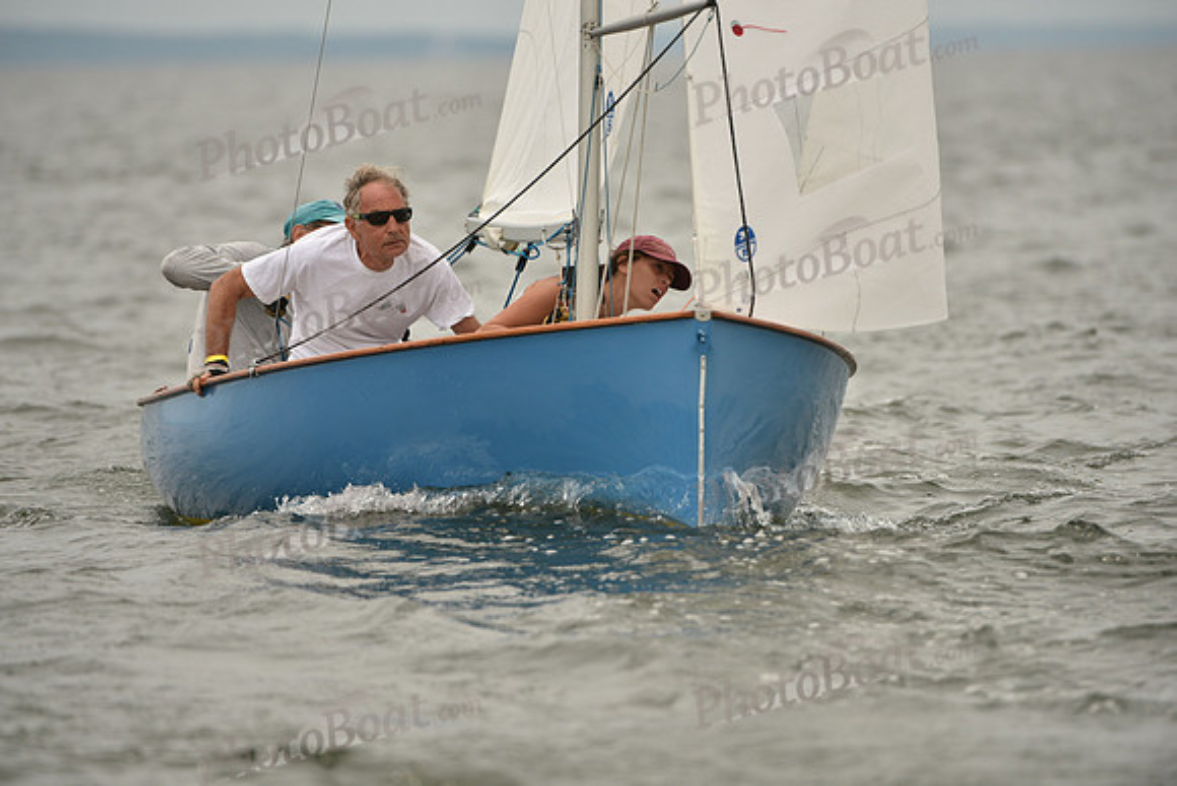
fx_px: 13080
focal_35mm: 400
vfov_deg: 3.4
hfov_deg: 5.2
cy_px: 393
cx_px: 588
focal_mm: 400
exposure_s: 1/2000
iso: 320
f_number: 5
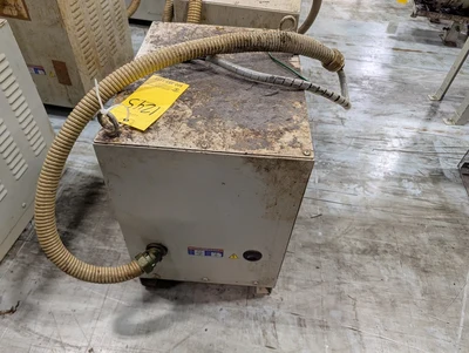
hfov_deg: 71.5
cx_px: 234
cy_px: 176
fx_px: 326
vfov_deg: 56.9
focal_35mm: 24
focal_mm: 6.9
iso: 911
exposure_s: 1/548
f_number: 1.68
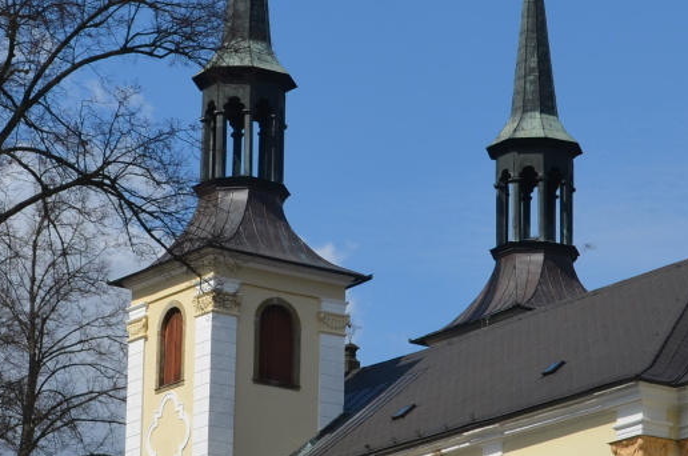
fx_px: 3014
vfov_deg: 8.7
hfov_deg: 13.0
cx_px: 332
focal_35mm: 158
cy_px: 205
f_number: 9
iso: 100
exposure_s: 1/320
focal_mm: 34
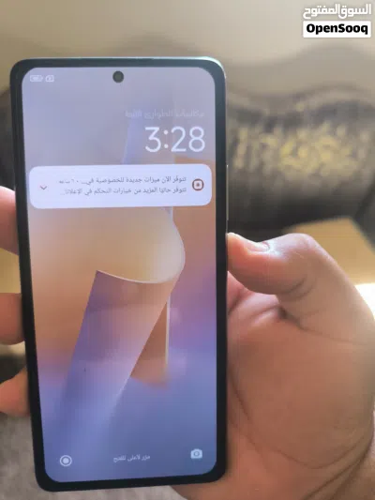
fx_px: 347
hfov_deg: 56.8
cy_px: 250
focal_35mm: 24
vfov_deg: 71.6
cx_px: 188
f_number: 1.9
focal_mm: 6.92
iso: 236
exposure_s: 1/100
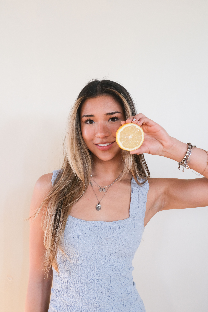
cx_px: 104
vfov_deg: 51.9
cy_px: 156
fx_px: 321
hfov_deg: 35.9
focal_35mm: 37
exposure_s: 1/40
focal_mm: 24.9
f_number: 5.6
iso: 800
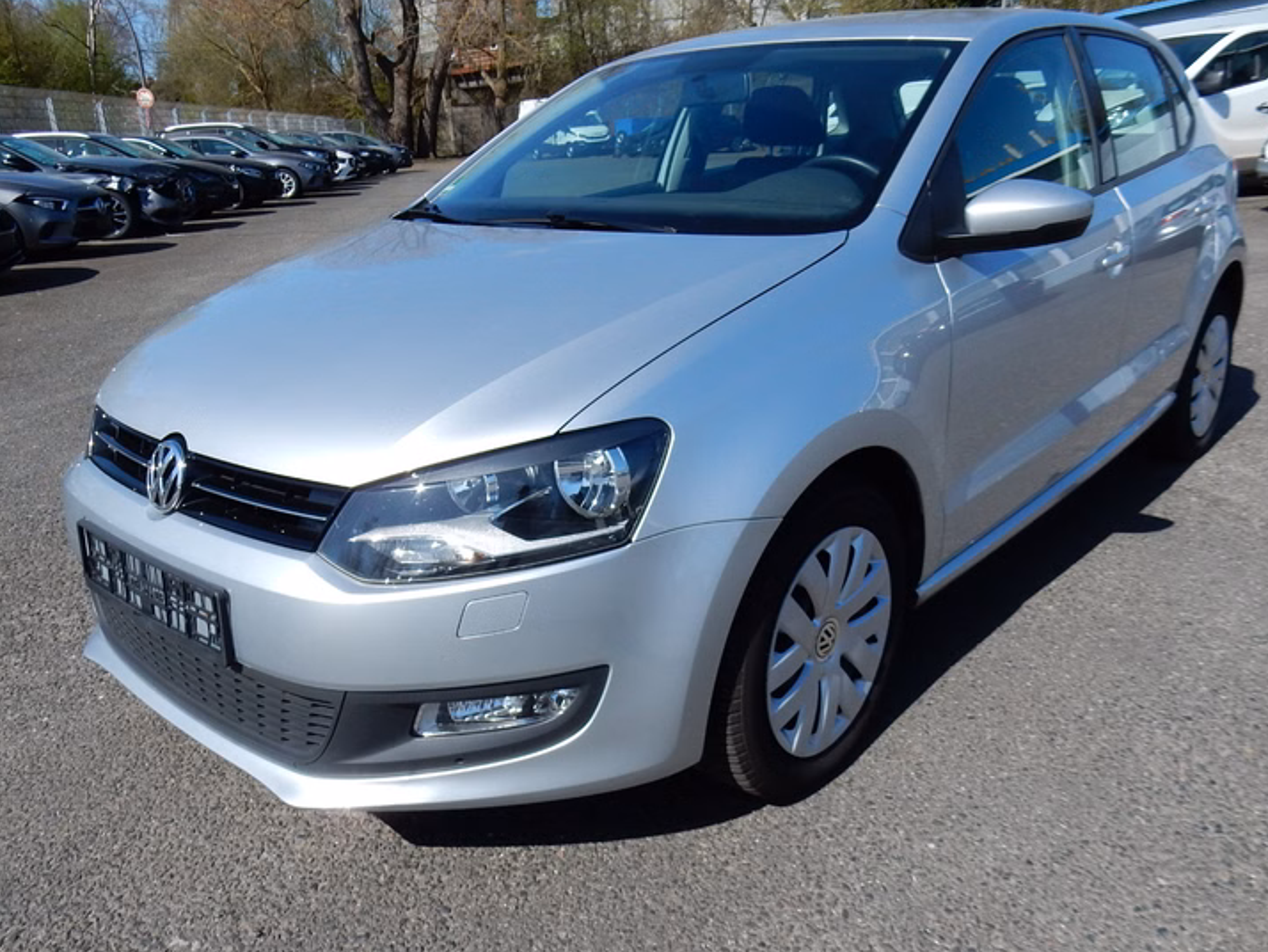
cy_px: 456
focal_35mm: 28
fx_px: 1026
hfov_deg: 63.4
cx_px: 607
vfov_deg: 49.8
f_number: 3.7
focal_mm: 4.5
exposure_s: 1/1250
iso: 125
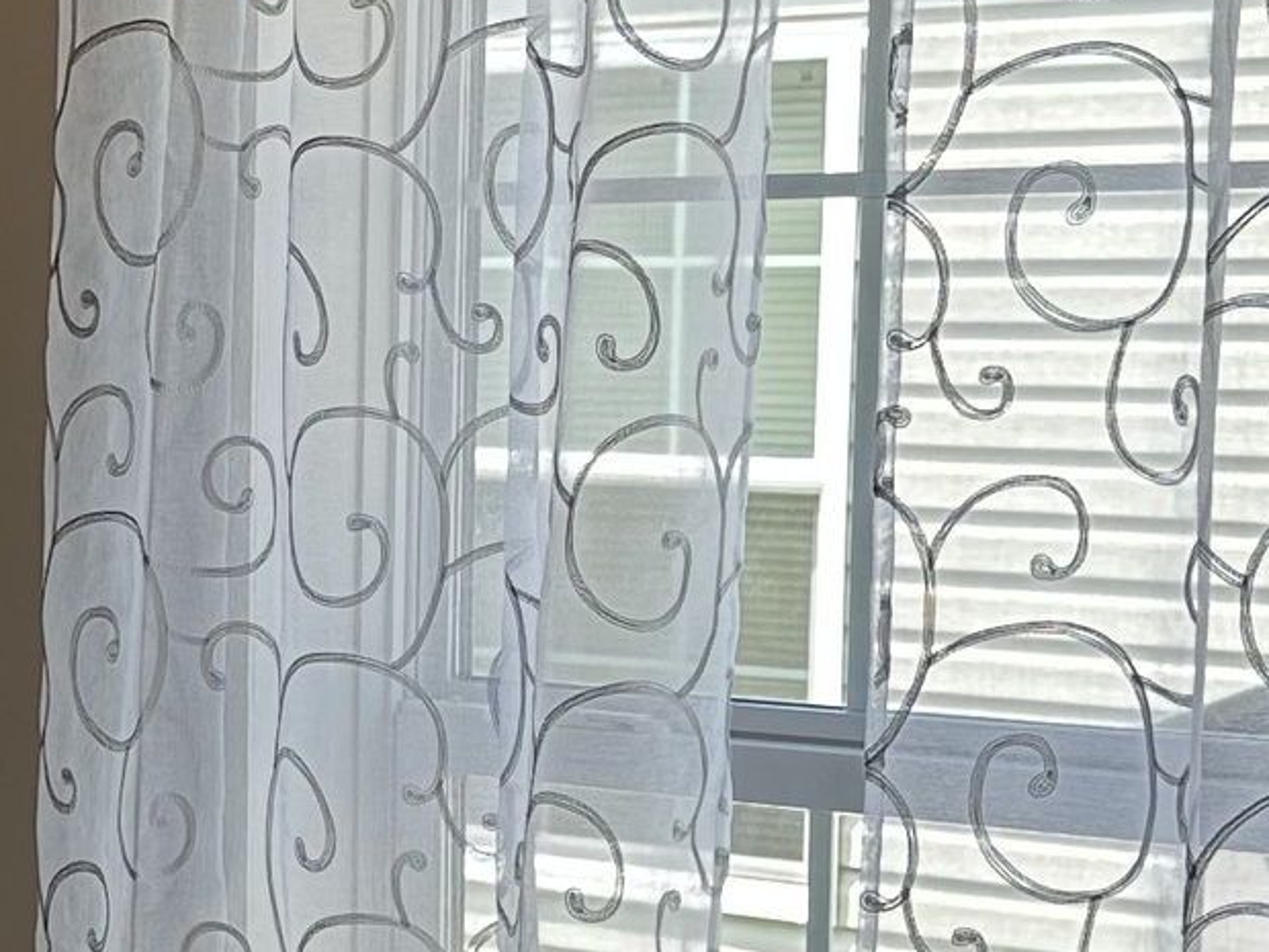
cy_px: 725
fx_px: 4362
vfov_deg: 12.4
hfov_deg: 15.6
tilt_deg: -5.8
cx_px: -430
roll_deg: +0.3
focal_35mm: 119
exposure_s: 1/256
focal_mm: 6.86
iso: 80
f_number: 1.78
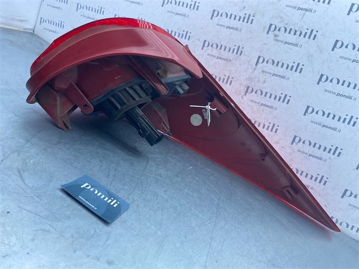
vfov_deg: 53.1
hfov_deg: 67.3
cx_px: 180
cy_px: 134
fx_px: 270
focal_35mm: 26
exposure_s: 1/571
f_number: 1.8
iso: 32
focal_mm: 4.25
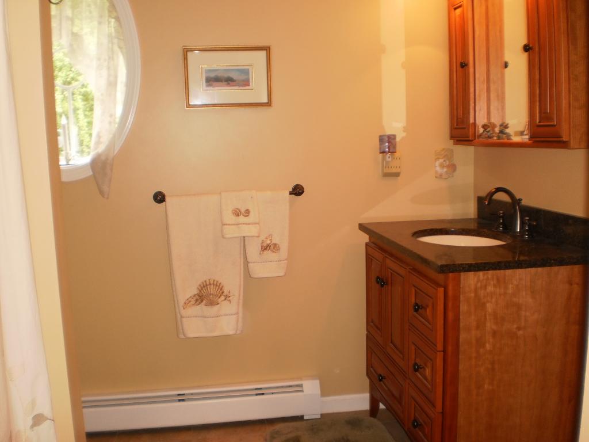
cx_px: 294
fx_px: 613
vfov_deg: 39.7
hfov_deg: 51.4
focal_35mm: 36
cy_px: 221
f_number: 3.1
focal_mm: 6.3
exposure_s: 1/30
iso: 125
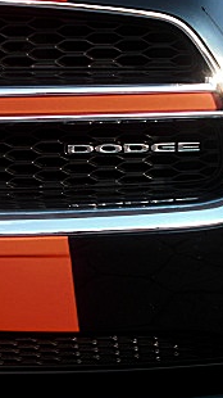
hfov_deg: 14.7
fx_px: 853
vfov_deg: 26.2
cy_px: 169
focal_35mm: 81
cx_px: 220
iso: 50
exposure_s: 1/125
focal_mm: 6.3
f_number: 2.8
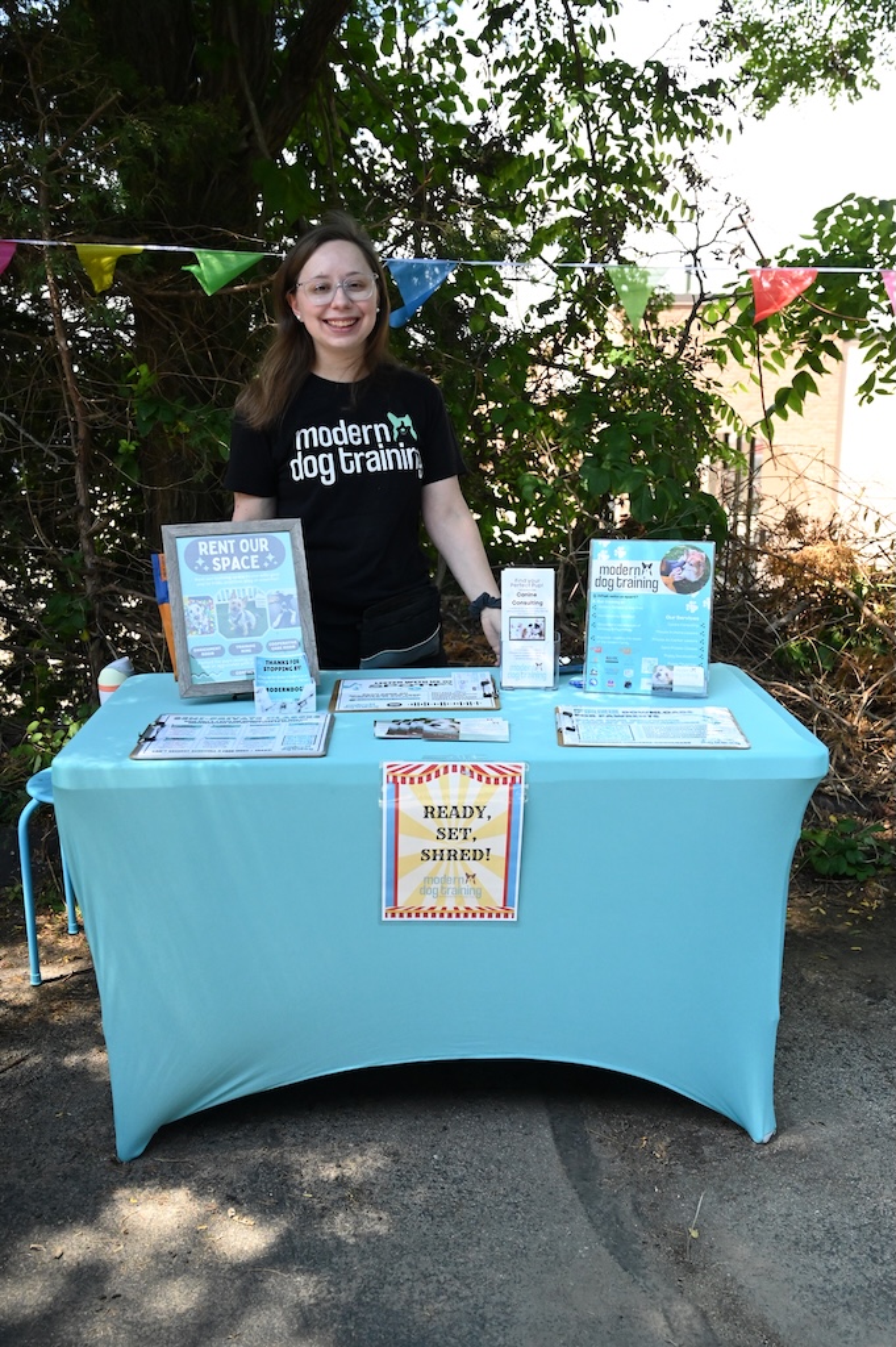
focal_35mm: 32
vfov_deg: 58.0
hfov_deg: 40.5
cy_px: 674
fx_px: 1215
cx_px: 448
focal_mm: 32.5
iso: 6400
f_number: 4.8
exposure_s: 1/6000
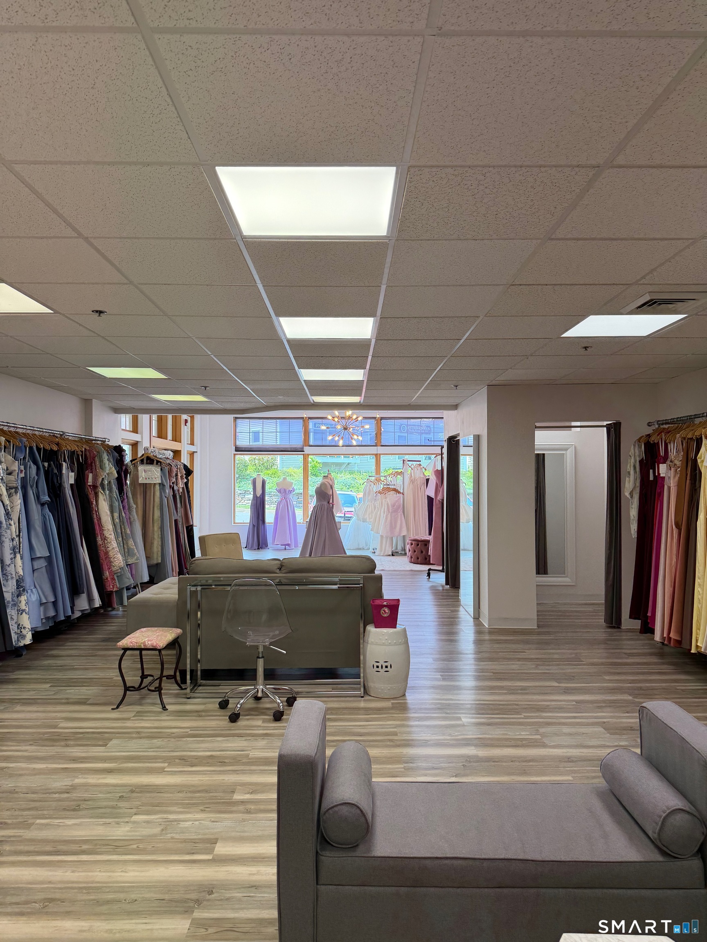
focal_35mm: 24
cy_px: 471
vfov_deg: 71.6
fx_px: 654
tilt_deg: +0.4
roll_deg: -0.2
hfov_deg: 56.8
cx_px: 354
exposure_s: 1/187
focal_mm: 6.76
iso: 100
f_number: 1.78
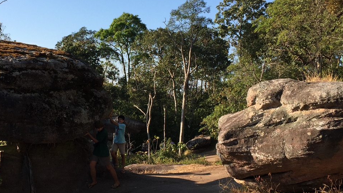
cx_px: 123
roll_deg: -4.8
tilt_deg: -1.3
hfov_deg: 38.8
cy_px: 101
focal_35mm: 53
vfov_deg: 22.6
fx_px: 482
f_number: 2.2
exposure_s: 1/1163
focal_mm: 4.15
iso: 32
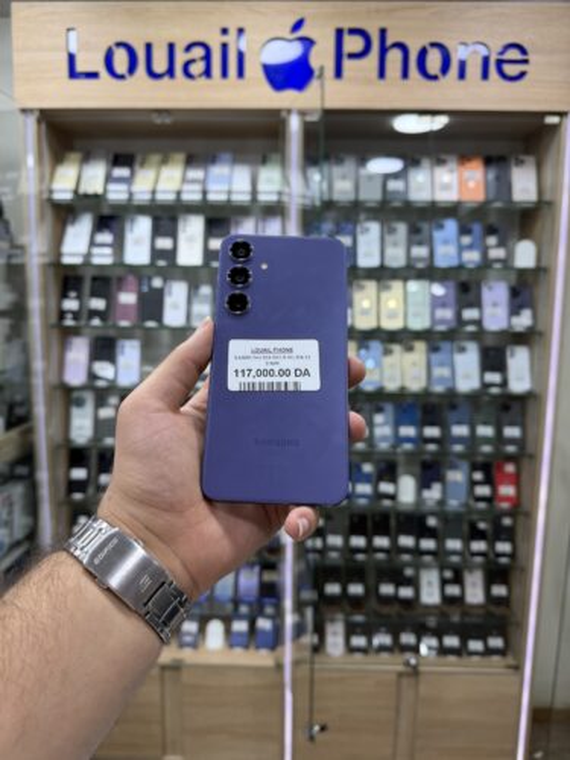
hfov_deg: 56.8
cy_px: 380
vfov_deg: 71.6
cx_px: 285
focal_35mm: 24
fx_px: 527
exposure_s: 1/122
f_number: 1.78
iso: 50
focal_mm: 6.76
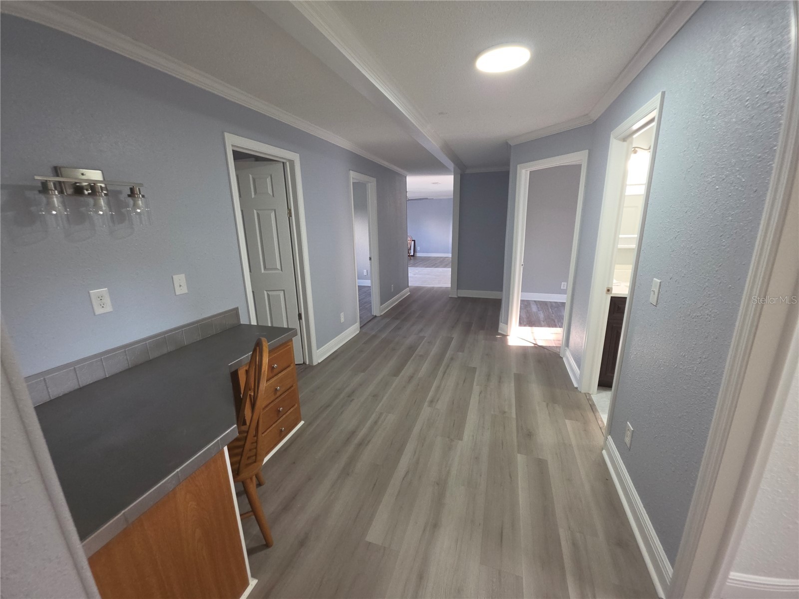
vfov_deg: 89.9
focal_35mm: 13
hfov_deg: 106.2
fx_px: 300
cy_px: 300
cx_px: 400
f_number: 1.9
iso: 125
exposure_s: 1/60
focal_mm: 2.2
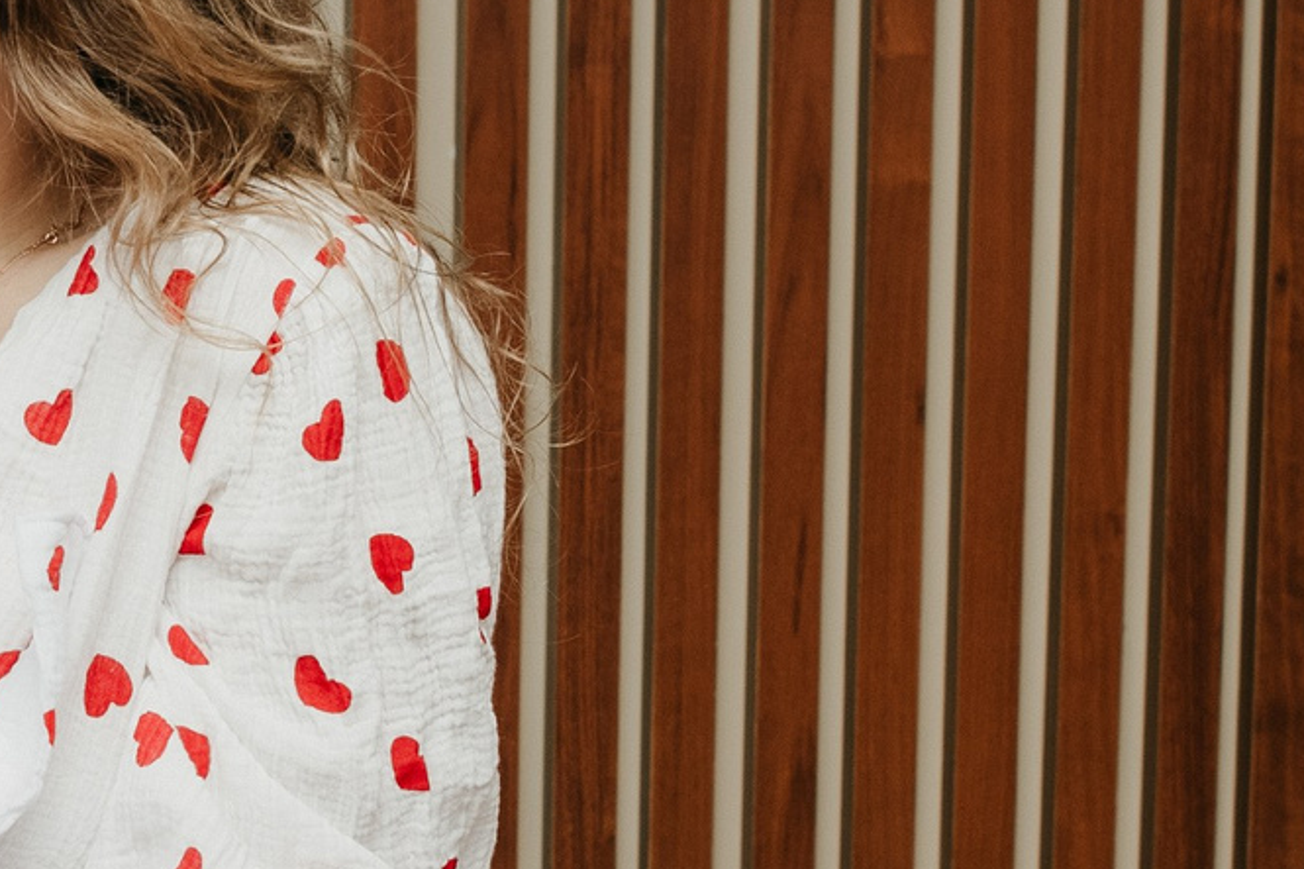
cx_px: 2
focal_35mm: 122
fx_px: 4418
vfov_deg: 11.2
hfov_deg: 16.4
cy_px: 144
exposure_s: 1/160
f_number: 4
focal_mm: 29
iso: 200
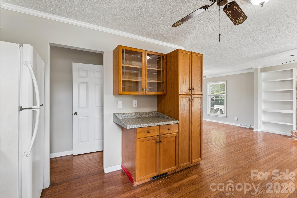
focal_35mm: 16
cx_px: 148
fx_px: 132
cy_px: 99
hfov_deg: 96.7
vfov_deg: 73.7
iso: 400
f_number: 13
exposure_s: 1/3.33
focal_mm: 16
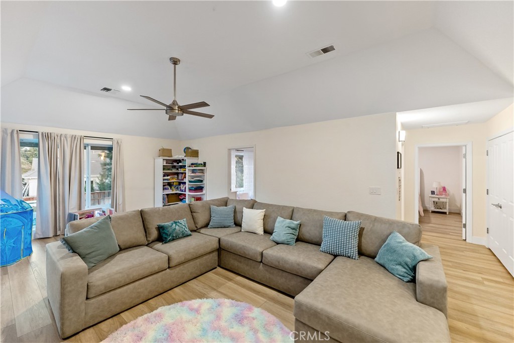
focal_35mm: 14
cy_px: 172
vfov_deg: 81.2
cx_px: 257
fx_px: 200
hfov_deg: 104.2
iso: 2000
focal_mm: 14
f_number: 2.8
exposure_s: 1/160
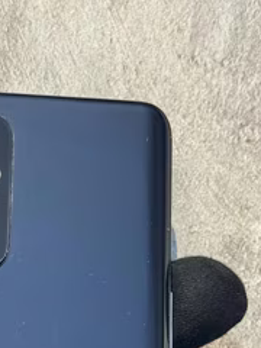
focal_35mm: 128
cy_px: 392
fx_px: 1287
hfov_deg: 11.5
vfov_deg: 15.0
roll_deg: -12.0
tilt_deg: +4.2
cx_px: 61
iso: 160
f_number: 1.78
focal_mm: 6.76
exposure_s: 1/50
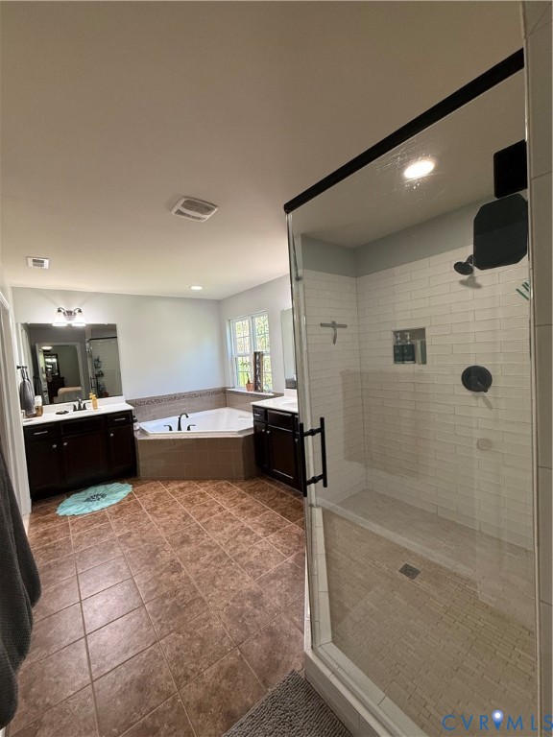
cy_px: 368
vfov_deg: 102.1
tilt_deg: -2.8
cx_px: 276
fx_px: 298
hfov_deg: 85.7
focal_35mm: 14
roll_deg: +3.0
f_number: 2.2
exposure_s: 1/120
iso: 250
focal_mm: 2.22
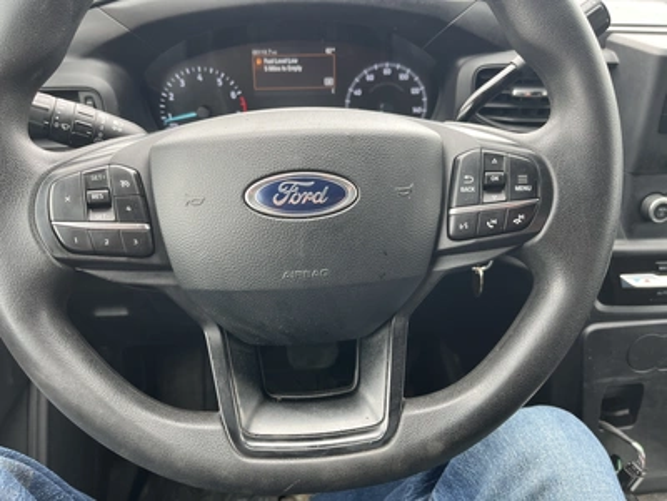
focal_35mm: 26
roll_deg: +0.9
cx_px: 334
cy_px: 250
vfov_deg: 53.1
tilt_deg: -31.5
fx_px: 501
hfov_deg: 67.3
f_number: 1.6
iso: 64
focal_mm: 5.1
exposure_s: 1/100
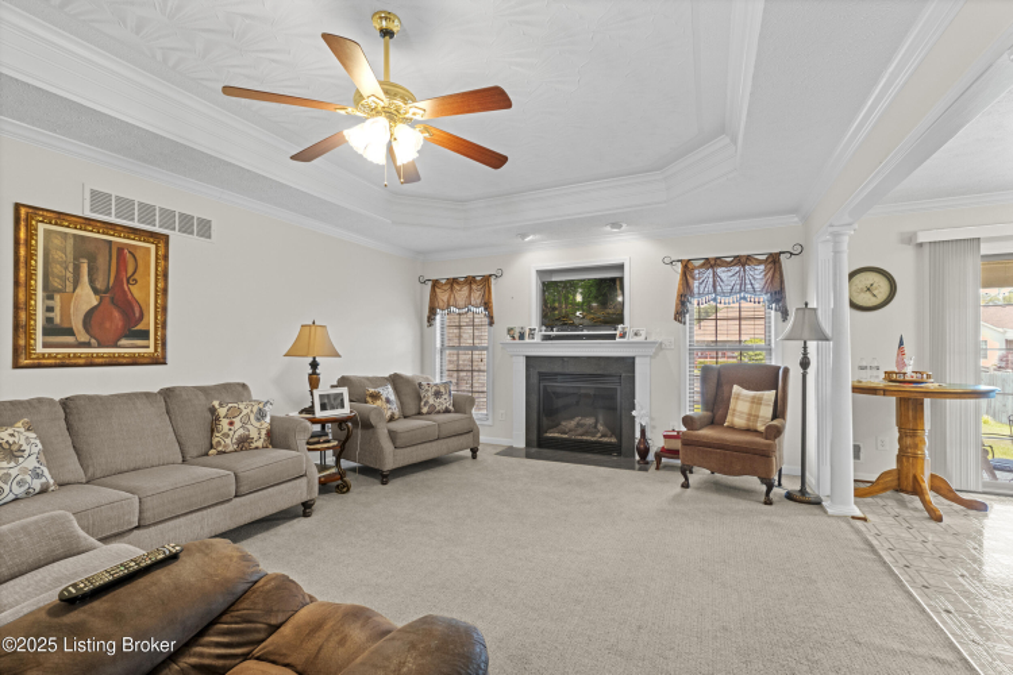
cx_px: 506
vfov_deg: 77.3
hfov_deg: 100.4
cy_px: 338
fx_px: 422
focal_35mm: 15
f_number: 10
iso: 400
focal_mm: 10
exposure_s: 1/1.67
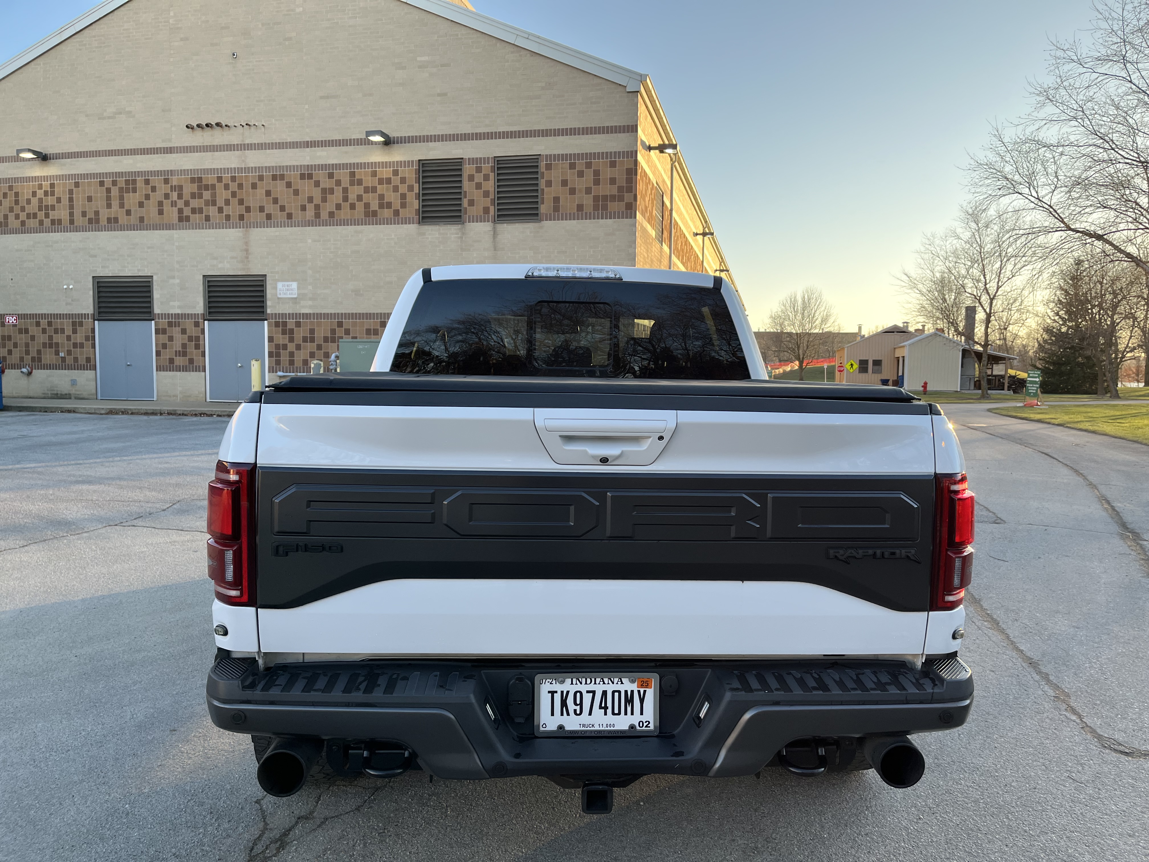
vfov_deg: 53.1
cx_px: 574
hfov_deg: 67.3
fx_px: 863
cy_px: 431
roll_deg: -0.5
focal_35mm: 26
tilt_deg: -3.7
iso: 50
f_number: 1.6
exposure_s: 1/457
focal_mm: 5.1
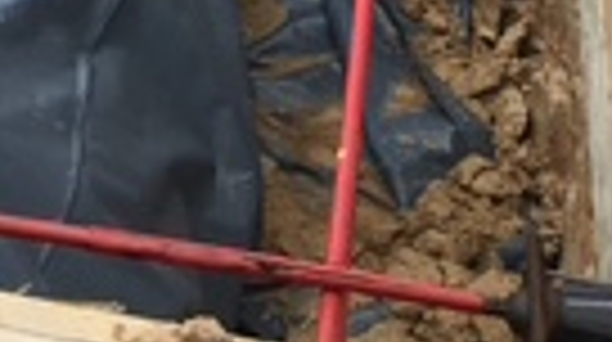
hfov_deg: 12.0
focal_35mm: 149
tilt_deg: -21.1
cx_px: -796
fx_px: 2414
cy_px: -554
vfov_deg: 7.4
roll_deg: +8.0
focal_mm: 4.15
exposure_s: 1/927
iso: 25
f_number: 2.2
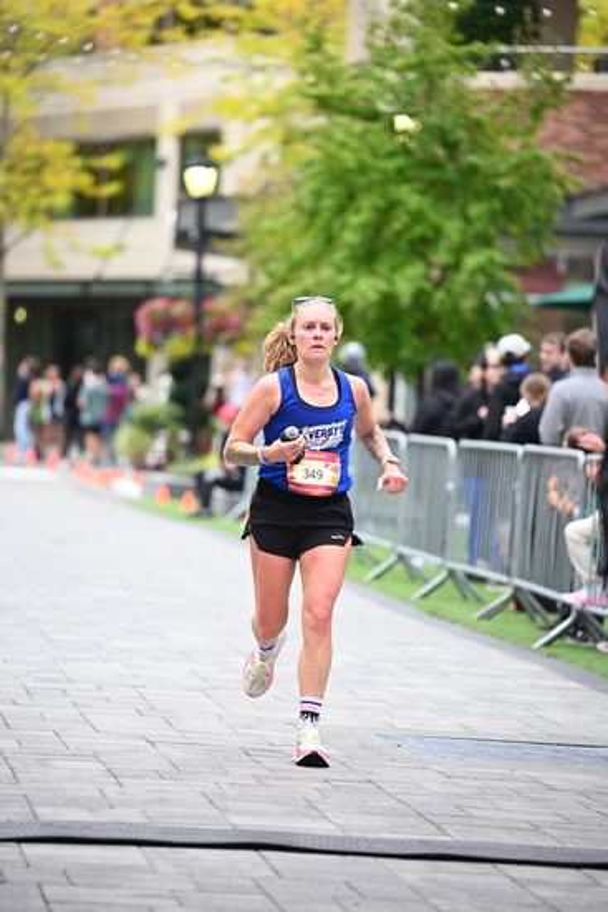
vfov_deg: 14.1
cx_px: 304
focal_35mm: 145
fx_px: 3671
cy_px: 456
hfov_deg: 9.5
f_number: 2.8
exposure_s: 1/1600
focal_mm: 145
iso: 1250
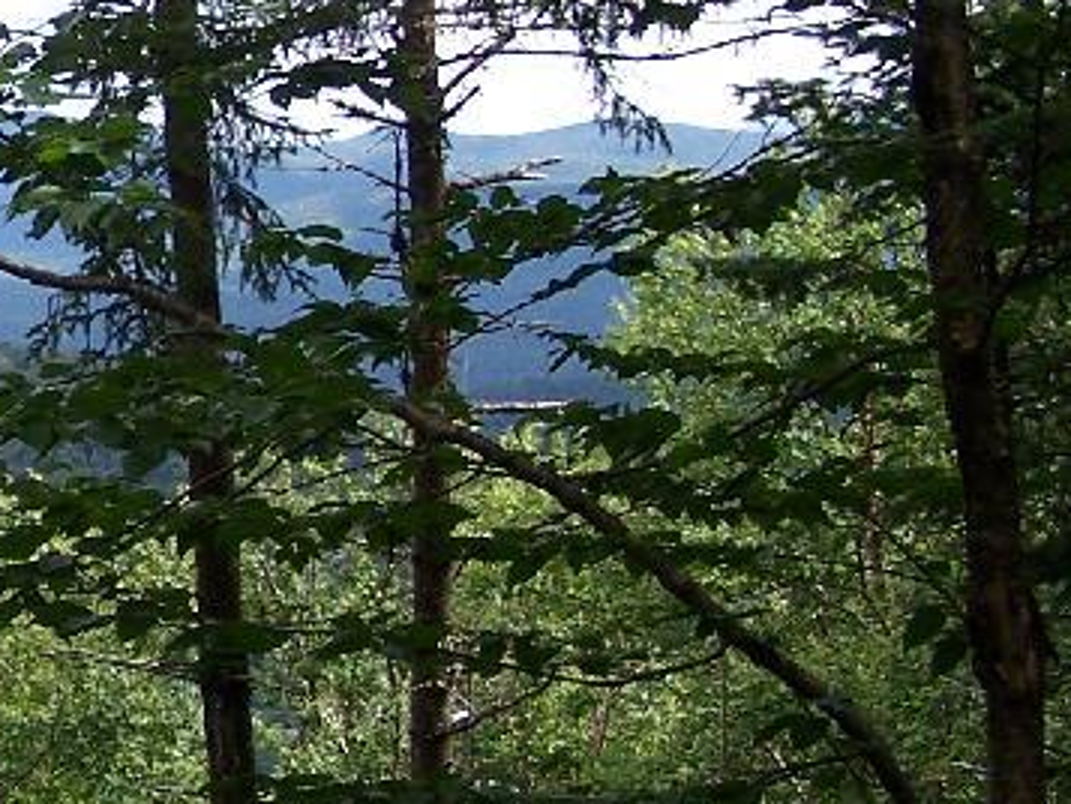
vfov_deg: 13.6
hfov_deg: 17.3
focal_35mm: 109
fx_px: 3374
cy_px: 276
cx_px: -189
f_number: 2.8
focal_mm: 6.3
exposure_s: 1/500
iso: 80
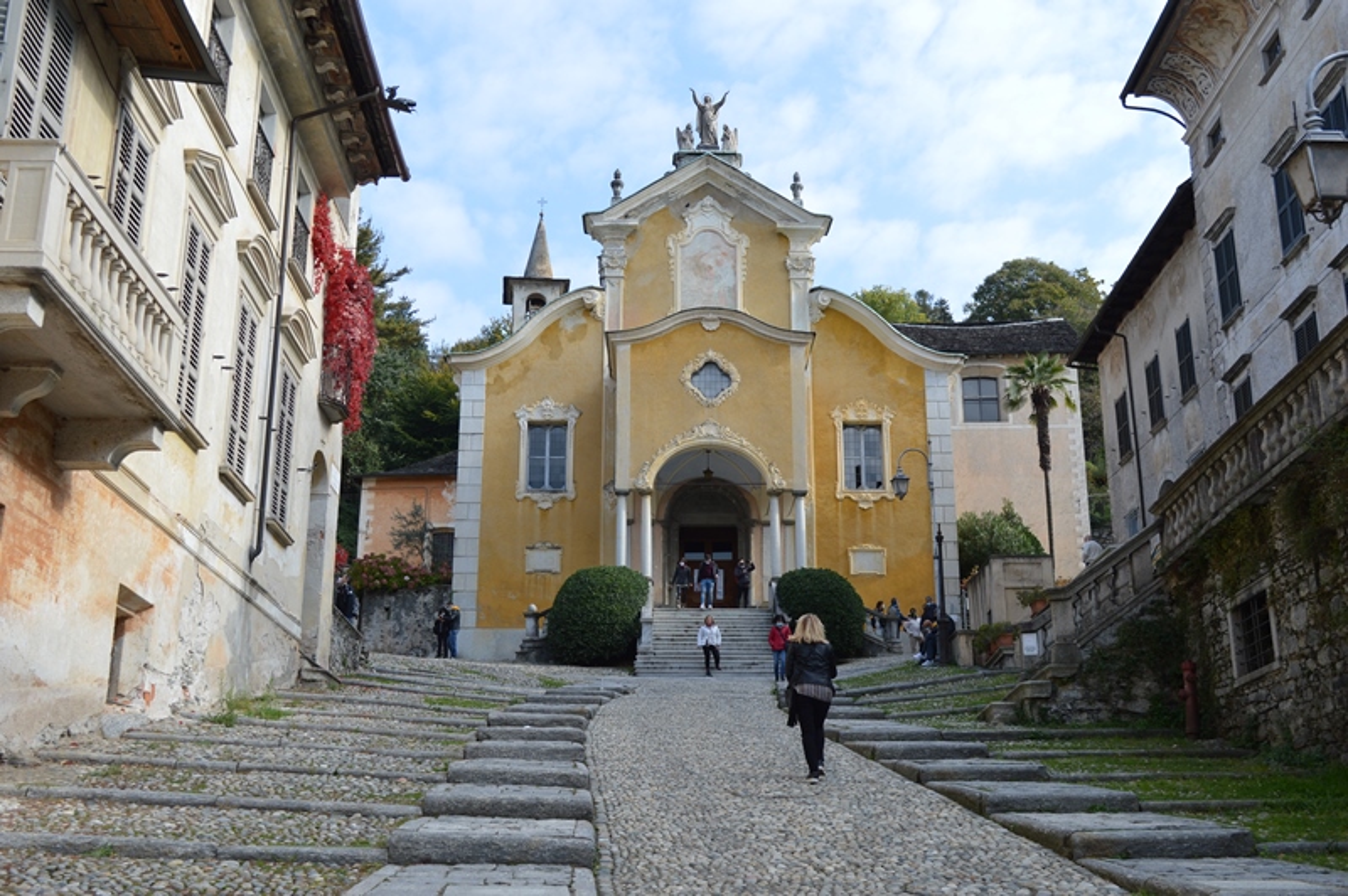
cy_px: 448
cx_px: 674
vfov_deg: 33.0
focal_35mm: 40
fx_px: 1515
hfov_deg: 48.0
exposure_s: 1/250
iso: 100
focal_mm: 27
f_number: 7.1
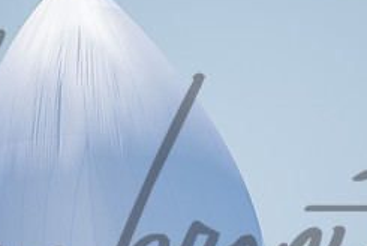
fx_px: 11064
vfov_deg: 1.3
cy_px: 244
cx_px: 219
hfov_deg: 1.9
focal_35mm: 1084
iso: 200
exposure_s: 1/640
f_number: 6.3
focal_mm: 300
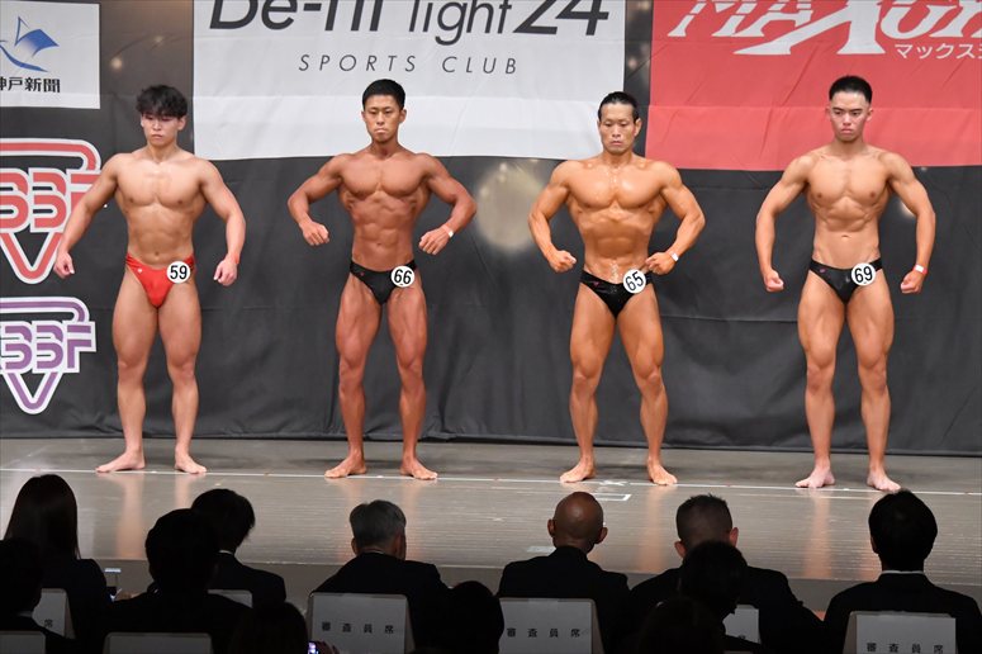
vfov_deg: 9.1
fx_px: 4090
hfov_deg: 13.7
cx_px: 491
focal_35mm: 150
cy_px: 327
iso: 6400
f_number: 5.6
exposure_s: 1/400
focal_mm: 100
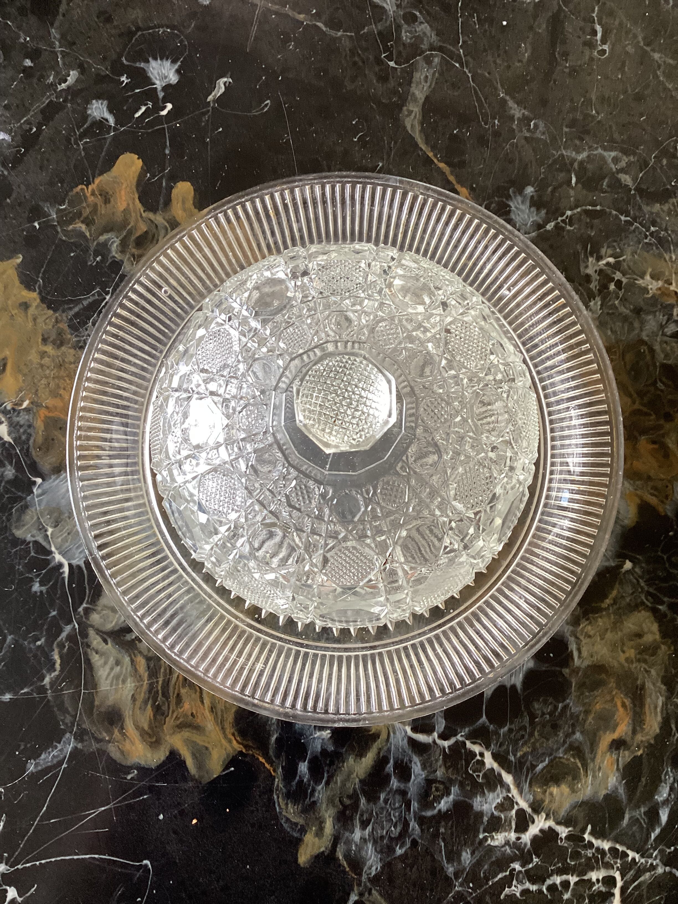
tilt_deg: -84.7
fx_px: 810
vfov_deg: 58.4
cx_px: 339
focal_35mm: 31
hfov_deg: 45.4
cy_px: 452
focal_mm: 3.3
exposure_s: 1/60
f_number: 2.4
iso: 125
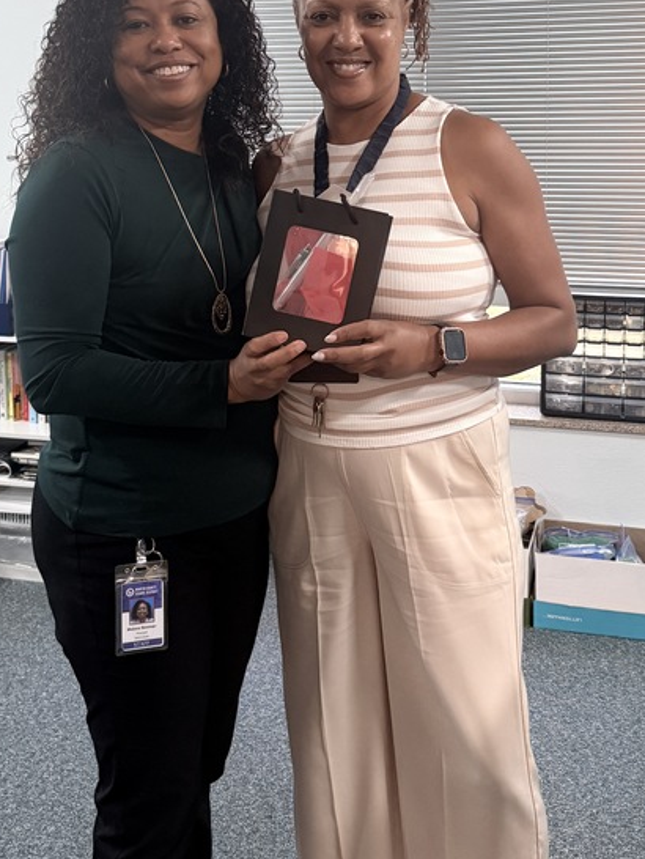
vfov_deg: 41.3
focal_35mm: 45
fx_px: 1117
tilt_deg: -6.8
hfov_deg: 32.2
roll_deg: -0.8
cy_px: 258
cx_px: 329
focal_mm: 6.76
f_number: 1.78
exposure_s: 1/60
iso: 400
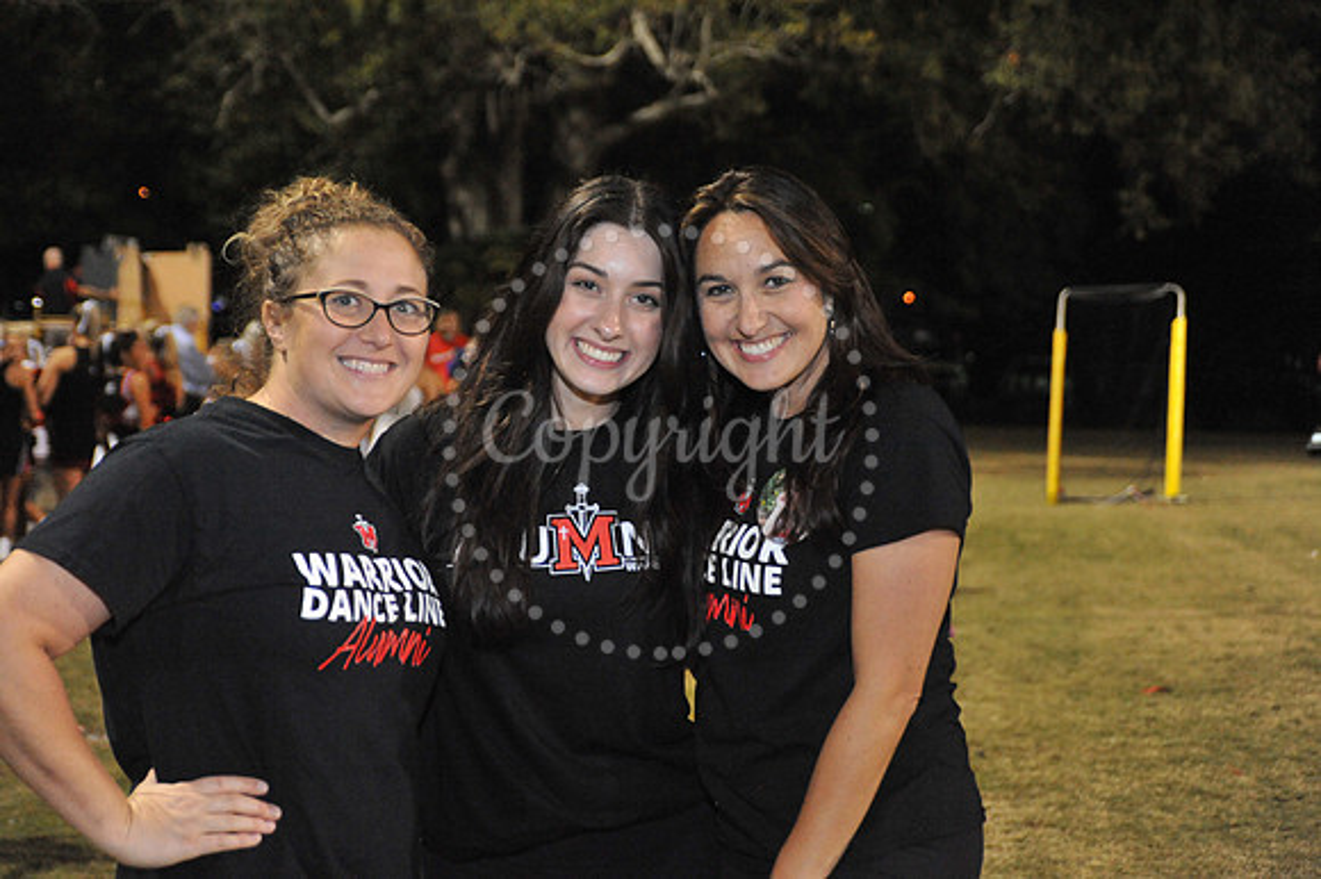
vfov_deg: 17.5
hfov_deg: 26.0
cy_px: 440
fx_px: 2860
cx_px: 660
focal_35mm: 78
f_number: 5.6
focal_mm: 78
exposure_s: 1/160
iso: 6400
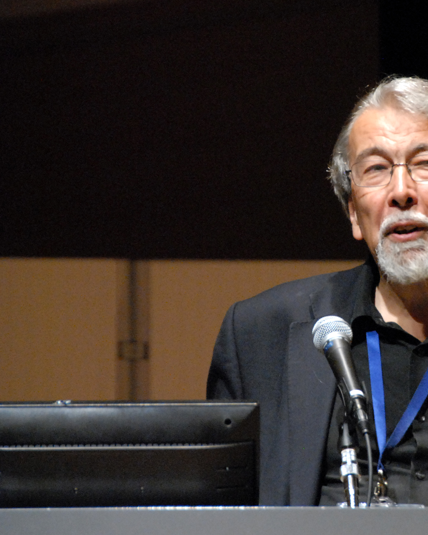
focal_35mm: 422
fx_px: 6681
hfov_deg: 3.7
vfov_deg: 4.6
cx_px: 386
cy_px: 267
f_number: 5.6
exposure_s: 1/50
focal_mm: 200
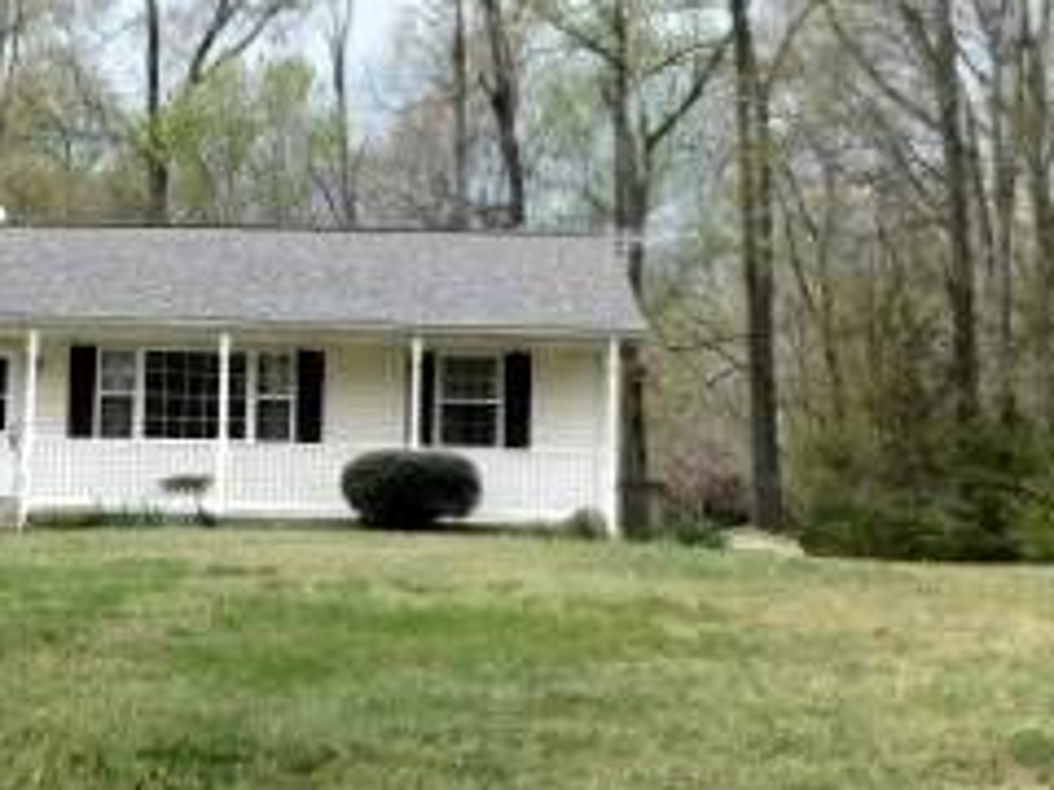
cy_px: 347
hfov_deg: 23.7
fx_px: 2436
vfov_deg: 18.4
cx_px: 101
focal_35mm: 80
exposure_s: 1/1250
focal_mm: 5.3
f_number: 3.2
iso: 125
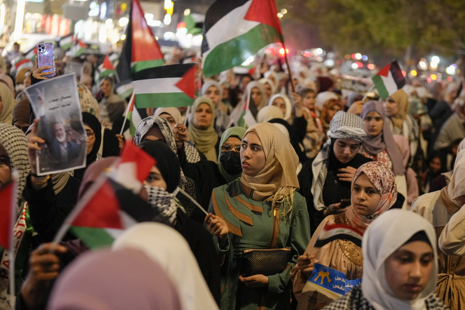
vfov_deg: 19.5
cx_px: 232
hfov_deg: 28.8
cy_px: 155
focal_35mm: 70
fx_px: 904
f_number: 2.8
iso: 2500
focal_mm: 70
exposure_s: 1/80
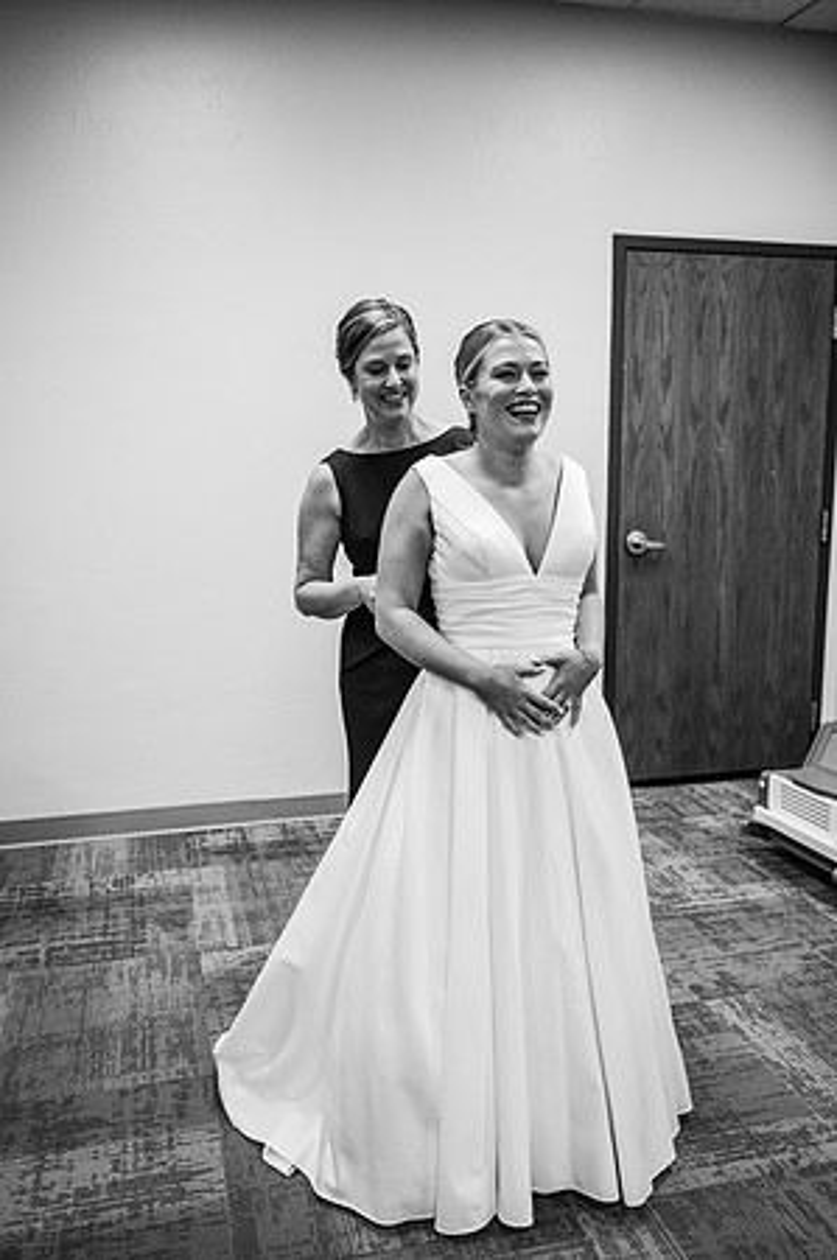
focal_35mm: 30
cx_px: 418
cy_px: 630
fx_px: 1049
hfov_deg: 43.5
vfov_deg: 62.0
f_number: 3.2
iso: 2000
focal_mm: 30
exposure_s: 1/320
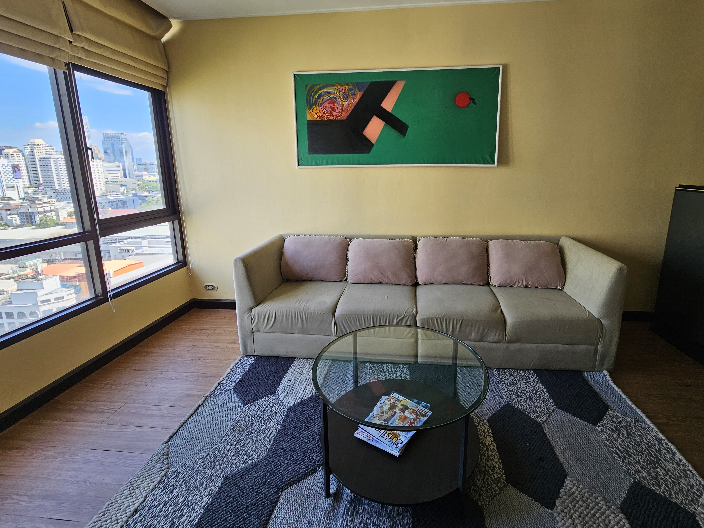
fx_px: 305
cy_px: 234
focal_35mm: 15
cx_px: 376
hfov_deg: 98.0
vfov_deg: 81.4
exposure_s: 1/166
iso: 64
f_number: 2.2
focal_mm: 2.2
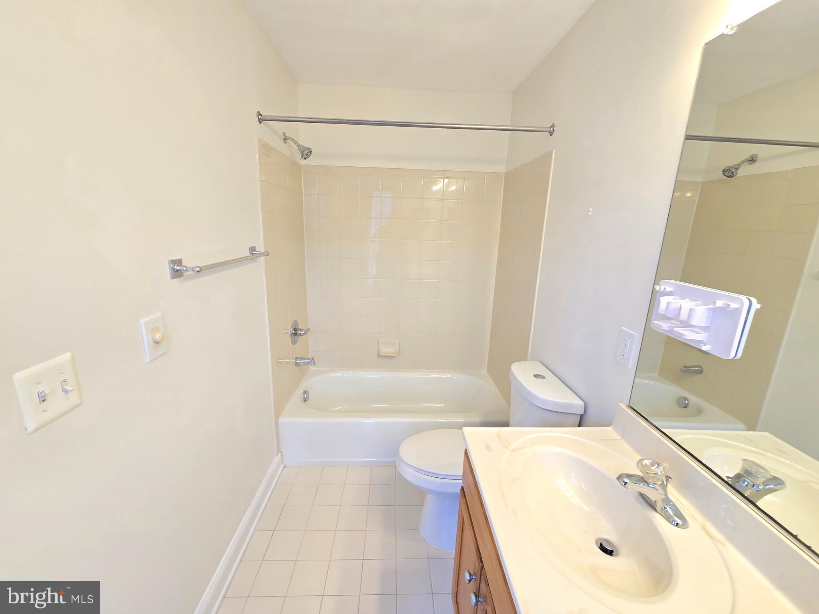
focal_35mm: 13
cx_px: 410
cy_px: 307
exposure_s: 1/60
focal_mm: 2.2
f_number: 2.2
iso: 80
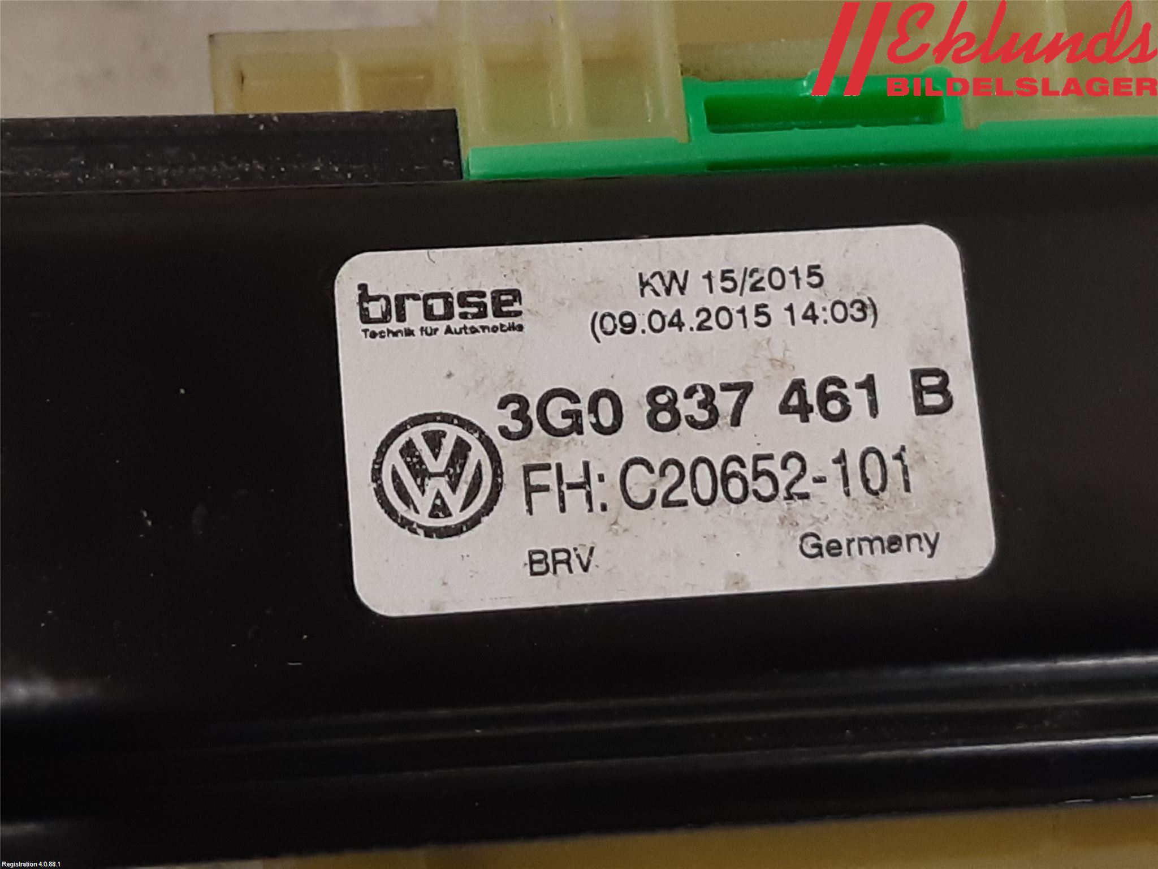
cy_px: 434
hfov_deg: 67.3
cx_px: 579
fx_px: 870
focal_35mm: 26
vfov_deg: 53.1
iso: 125
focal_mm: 3.93
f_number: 1.7
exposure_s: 1/50
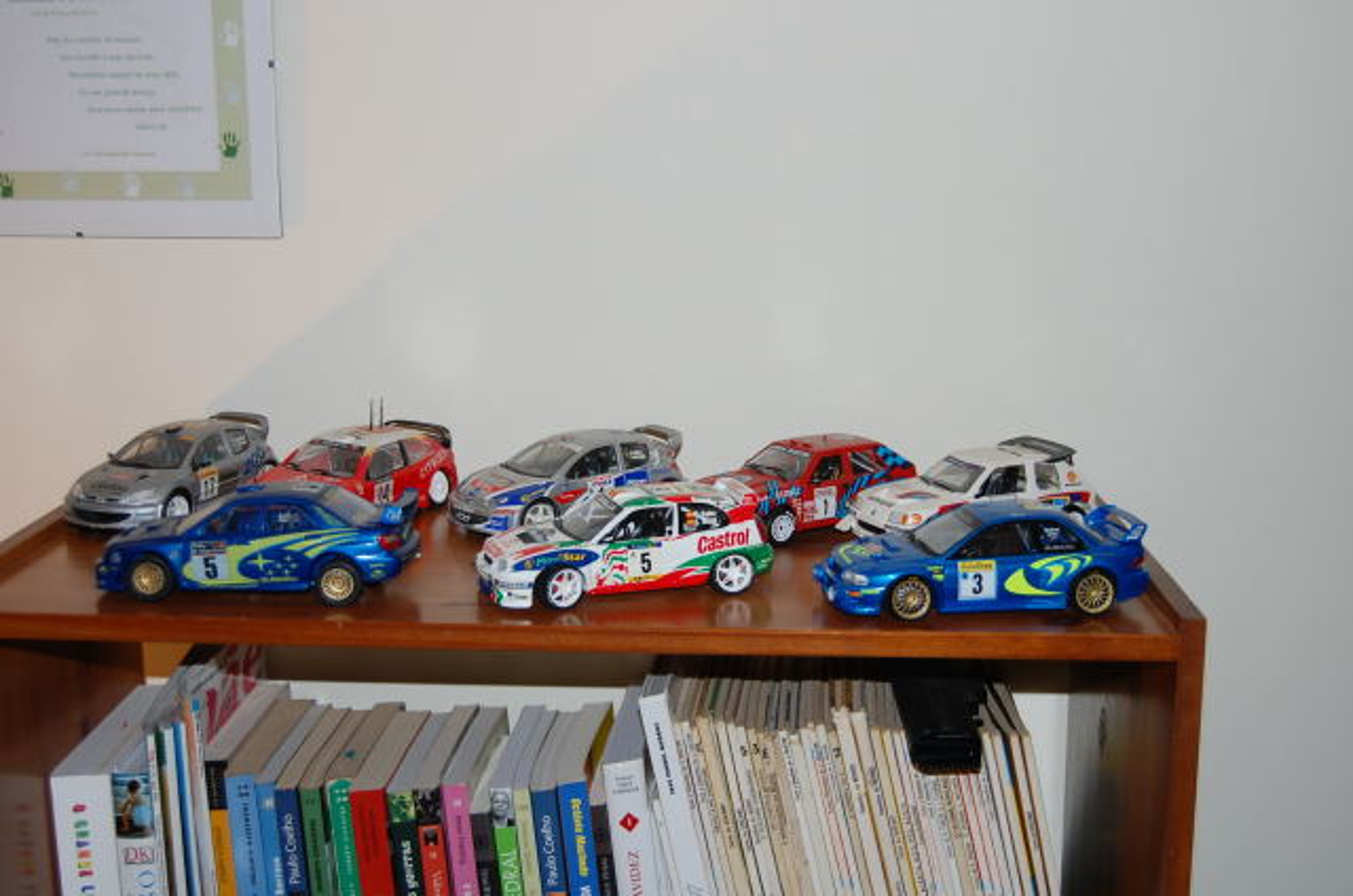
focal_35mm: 46
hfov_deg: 42.4
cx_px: 676
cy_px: 448
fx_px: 1744
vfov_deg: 28.8
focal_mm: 31
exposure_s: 1/60
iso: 400
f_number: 4.5
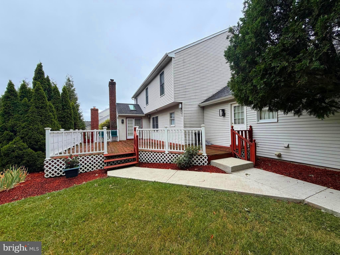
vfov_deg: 85.7
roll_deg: +0.9
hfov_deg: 102.1
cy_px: 128
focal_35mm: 14
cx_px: 170
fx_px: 138
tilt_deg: -0.4
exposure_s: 1/421
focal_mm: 2.22
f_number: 2.2
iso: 64
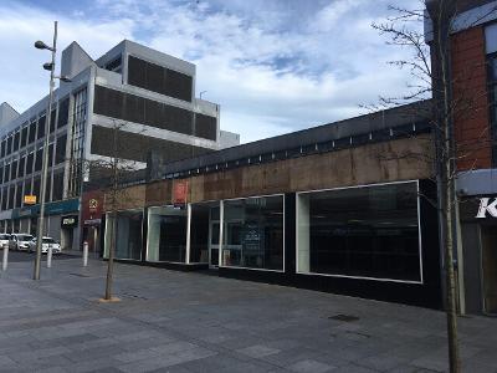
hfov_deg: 61.7
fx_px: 416
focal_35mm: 29
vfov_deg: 48.2
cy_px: 186
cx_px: 248
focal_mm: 4.15
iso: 25
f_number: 2.2
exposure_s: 1/777
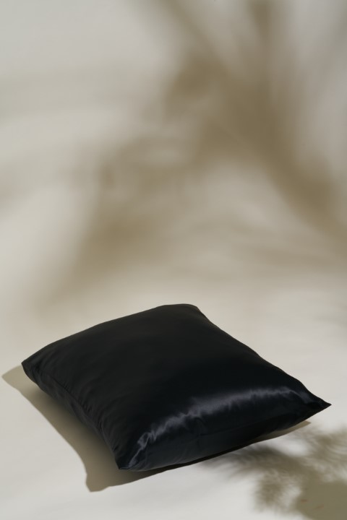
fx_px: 1301
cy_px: 260
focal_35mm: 90
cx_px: 174
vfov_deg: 22.6
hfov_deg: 15.2
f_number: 18
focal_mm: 90
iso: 100
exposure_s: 1/160
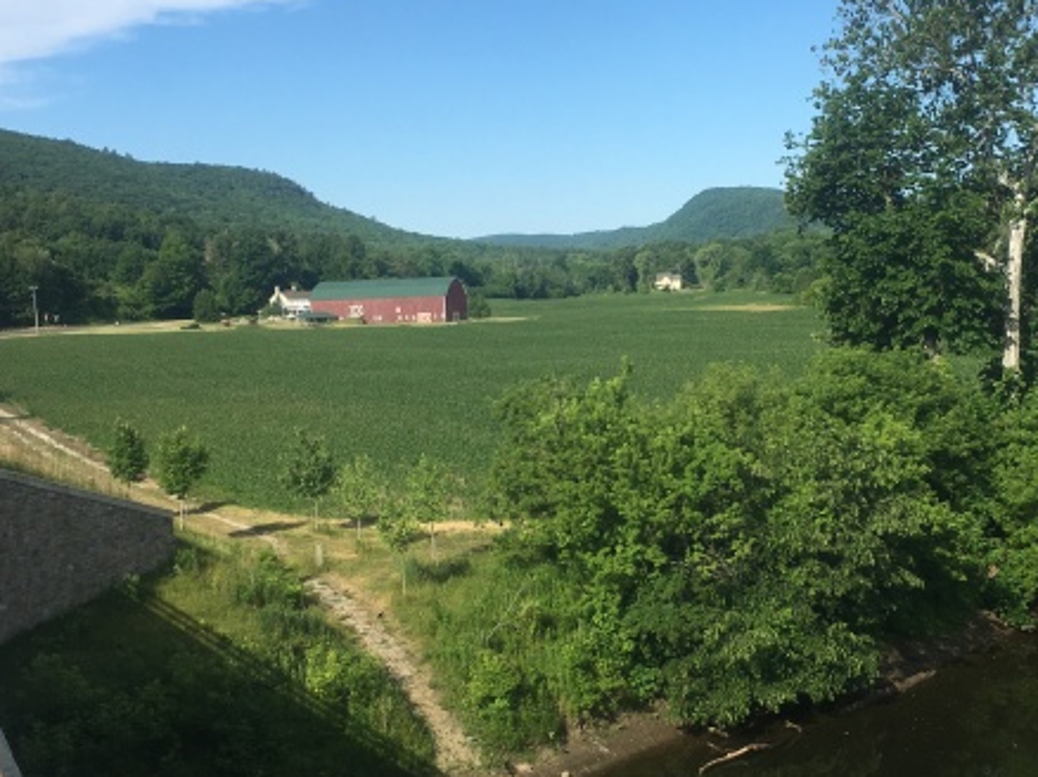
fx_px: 1588
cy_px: 381
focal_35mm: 53
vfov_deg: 27.5
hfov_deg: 36.0
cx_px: 659
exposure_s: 1/1972
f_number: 2.2
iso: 25
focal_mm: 4.15
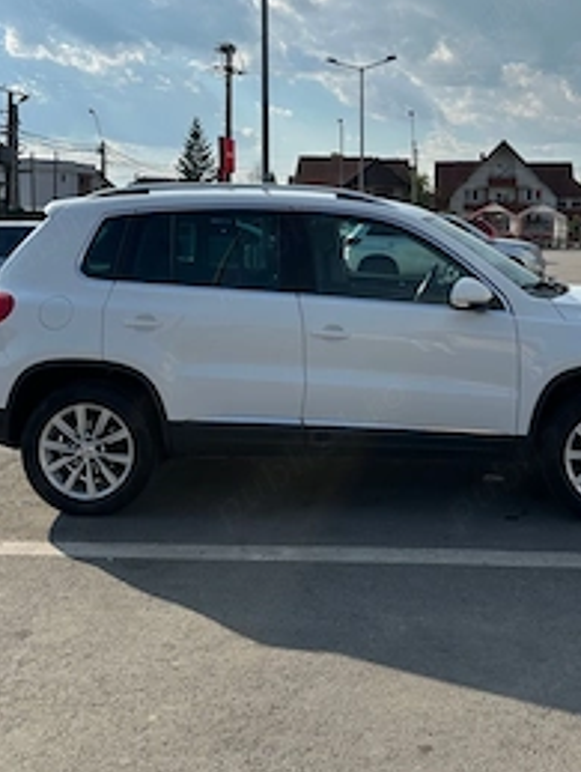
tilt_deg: -2.2
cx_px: 369
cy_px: 256
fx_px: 826
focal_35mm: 37
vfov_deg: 49.2
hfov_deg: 38.5
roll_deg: -1.0
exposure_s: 1/7576
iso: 80
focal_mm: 6.86
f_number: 1.78
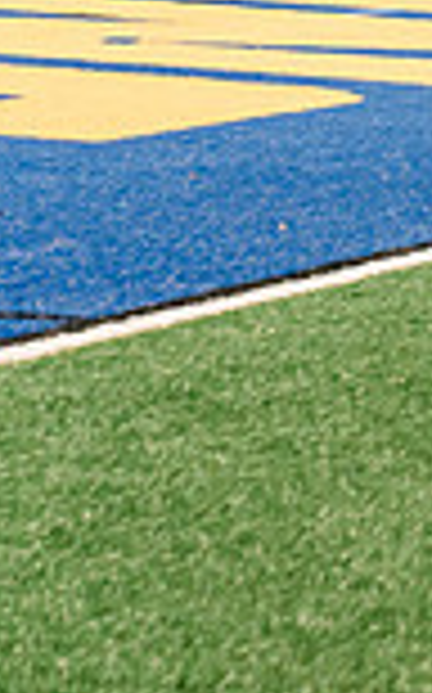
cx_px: 1278
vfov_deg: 7.7
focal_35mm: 269
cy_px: -164
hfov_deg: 4.7
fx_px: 5077
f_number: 4
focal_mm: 70
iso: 2500
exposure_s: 1/160
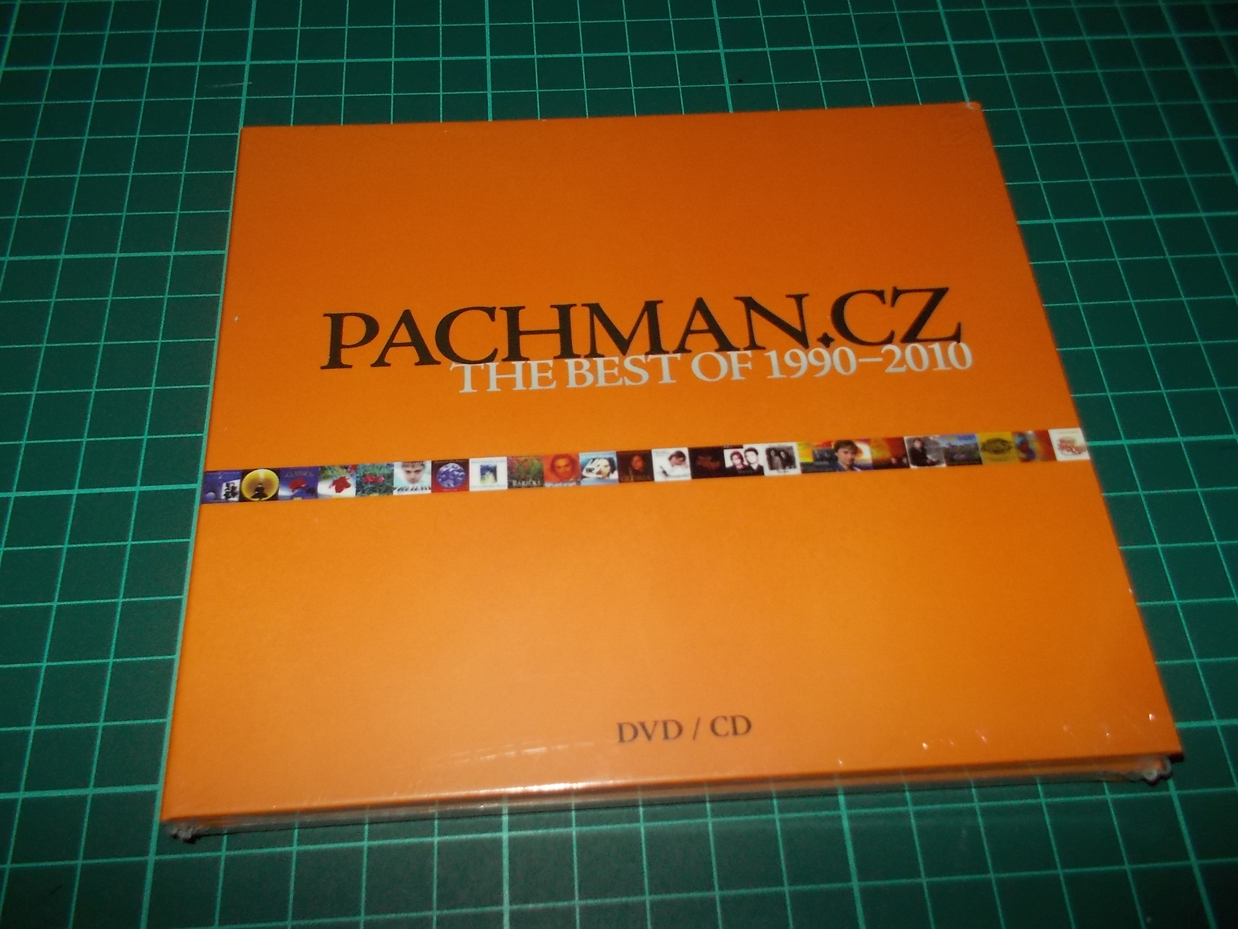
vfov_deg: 48.2
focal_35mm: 29
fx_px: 1037
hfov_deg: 61.7
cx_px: 619
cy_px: 464
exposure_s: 1/30
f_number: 3.3
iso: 200
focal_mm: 4.1
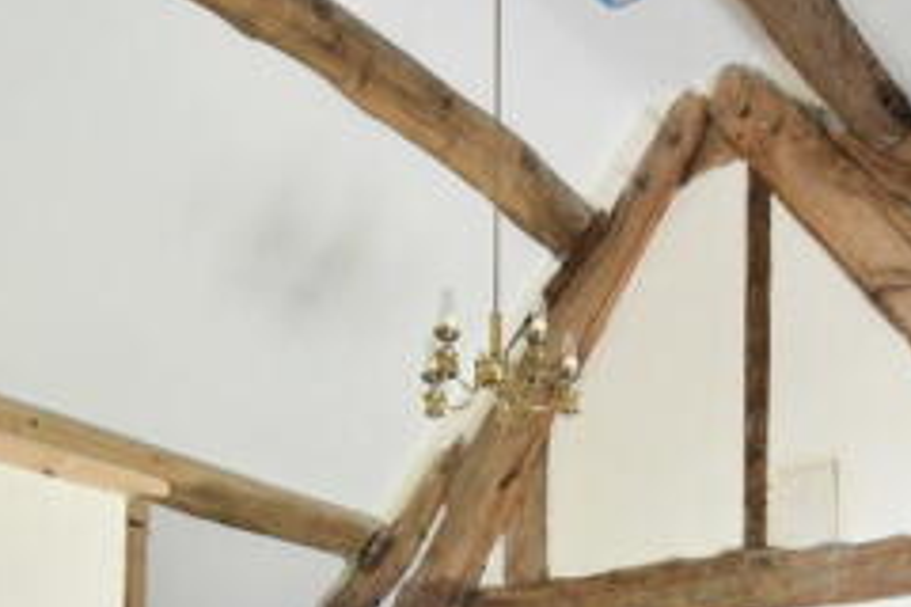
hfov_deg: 46.6
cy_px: 787
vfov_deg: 27.3
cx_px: 613
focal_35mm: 41
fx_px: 1037
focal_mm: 10
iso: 200
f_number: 4.5
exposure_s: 1/6
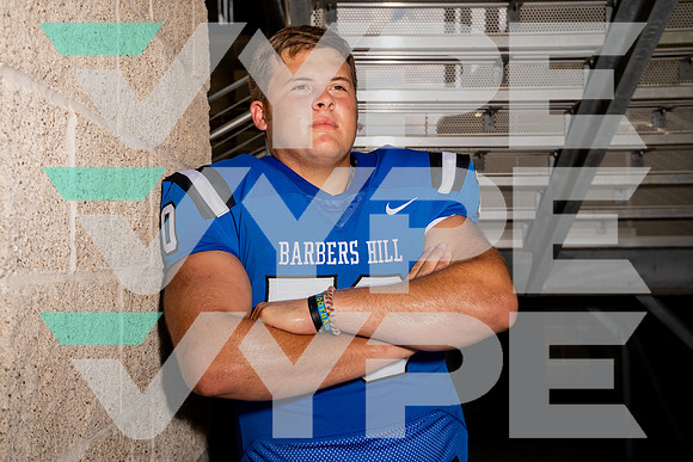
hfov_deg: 43.6
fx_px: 866
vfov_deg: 29.9
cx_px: 346
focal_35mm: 45
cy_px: 231
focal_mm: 45
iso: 100
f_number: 7.1
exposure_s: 1/250
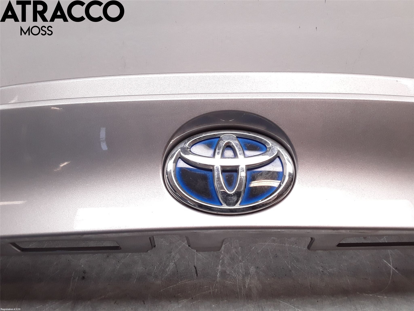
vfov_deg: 49.7
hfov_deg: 63.4
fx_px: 335
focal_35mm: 28
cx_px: 207
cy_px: 156
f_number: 1.9
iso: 100
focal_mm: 2.91
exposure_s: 1/116
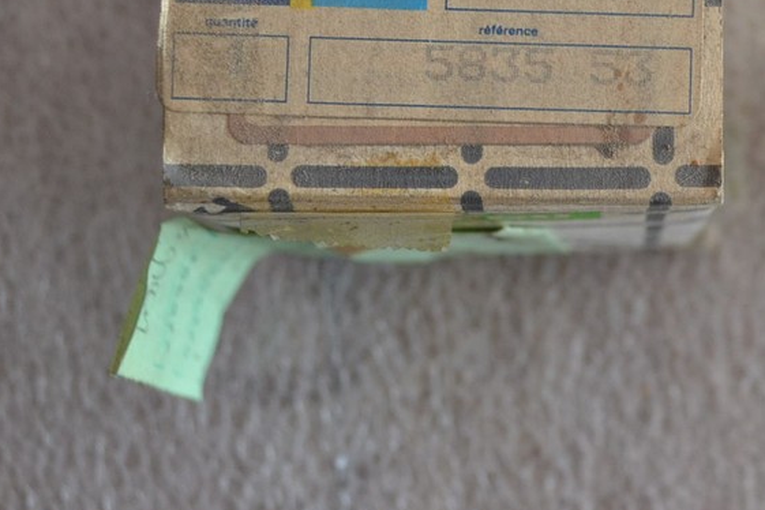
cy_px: 10
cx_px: 742
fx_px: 2146
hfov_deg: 19.7
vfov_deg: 13.4
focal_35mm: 101
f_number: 4.5
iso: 640
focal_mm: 28
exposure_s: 1/60
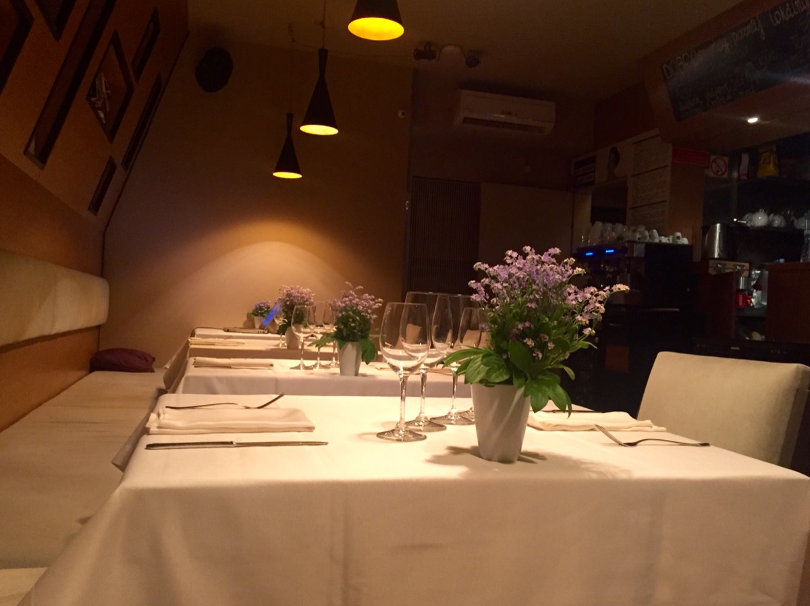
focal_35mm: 29
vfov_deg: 48.2
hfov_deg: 61.7
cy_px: 303
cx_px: 405
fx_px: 678
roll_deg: +0.0
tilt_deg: +1.7
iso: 250
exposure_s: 1/25
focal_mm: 4.15
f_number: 2.2
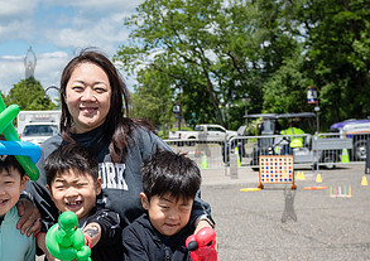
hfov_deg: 25.1
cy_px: 197
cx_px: 72
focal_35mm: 78
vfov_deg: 18.1
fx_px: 817
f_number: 3.5
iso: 400
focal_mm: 29
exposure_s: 1/4000
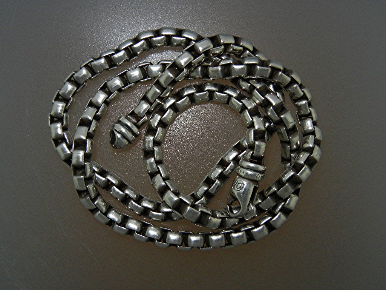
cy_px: 145
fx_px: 435
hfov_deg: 47.9
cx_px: 193
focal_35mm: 39
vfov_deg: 36.8
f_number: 7.4
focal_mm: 7.1
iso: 359
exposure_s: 1/30
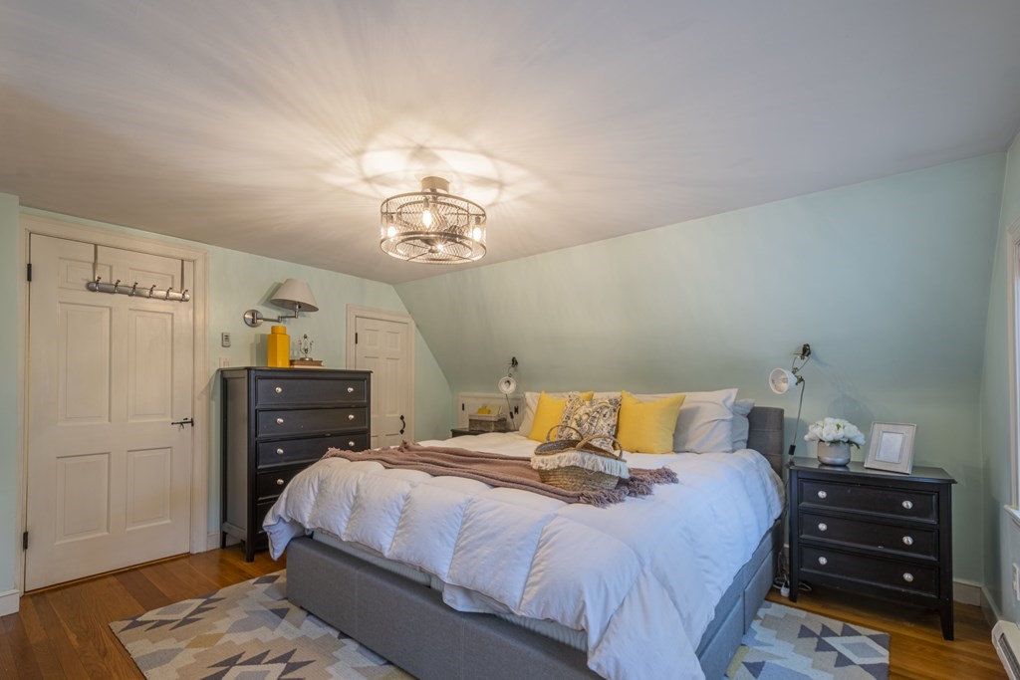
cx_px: 510
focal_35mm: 15
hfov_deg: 100.4
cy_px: 340
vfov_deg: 77.3
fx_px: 425
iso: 100
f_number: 10
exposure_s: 1/3
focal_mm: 10
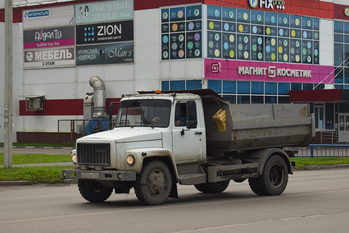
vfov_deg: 16.6
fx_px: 800
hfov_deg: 24.6
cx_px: 174
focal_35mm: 82
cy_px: 116
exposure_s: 1/1000
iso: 400
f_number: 6.3
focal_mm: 55
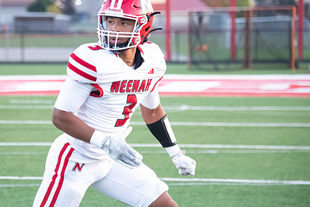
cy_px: 103
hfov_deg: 8.3
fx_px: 2146
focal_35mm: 249
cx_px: 104
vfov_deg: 5.5
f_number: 5.6
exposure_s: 1/1000
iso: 4000
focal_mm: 180
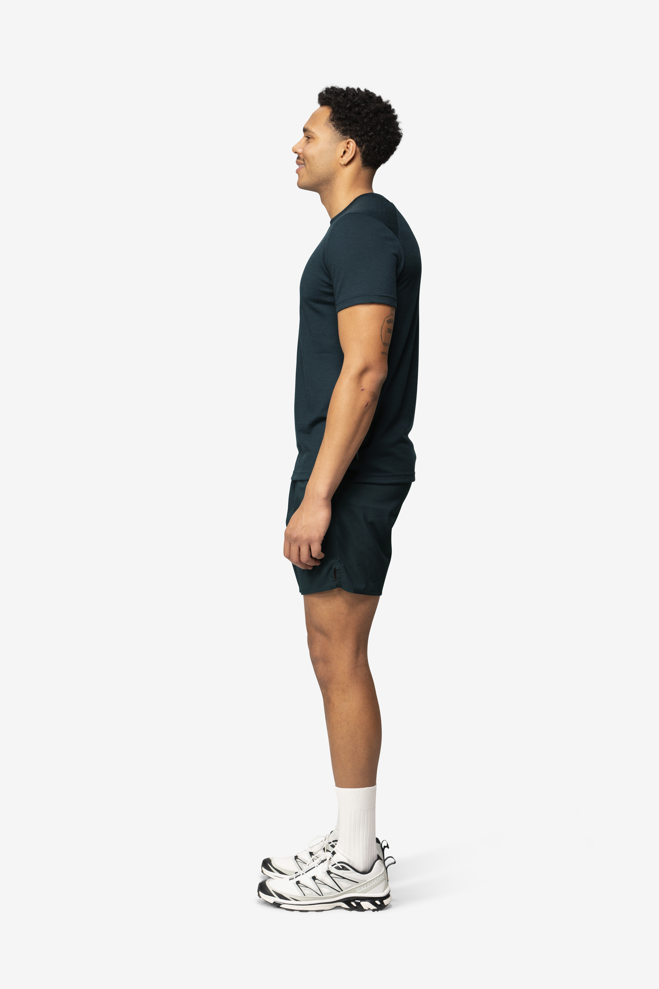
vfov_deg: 28.8
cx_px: 330
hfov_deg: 19.5
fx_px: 1922
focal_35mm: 70
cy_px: 494
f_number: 5
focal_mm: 70
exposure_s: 1/60
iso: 500
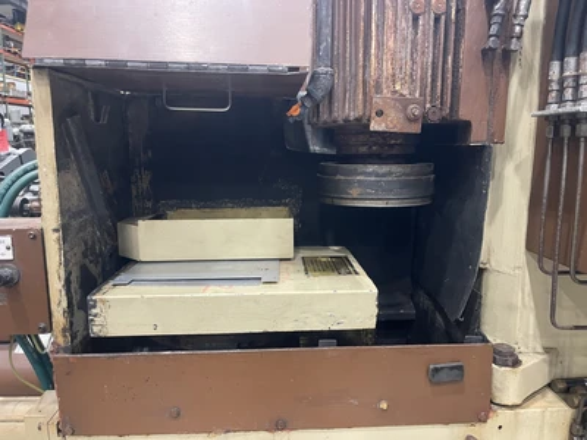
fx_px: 424
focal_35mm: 25
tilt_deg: -11.4
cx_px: 294
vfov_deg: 54.9
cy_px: 220
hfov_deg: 69.4
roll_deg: +0.3
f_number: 1.6
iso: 500
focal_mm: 5.1
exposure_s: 1/60
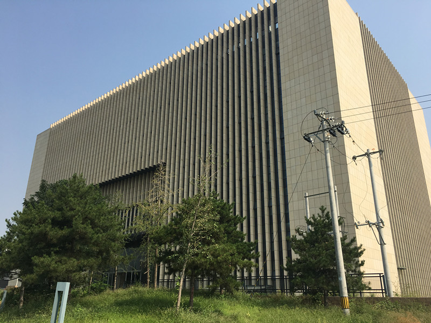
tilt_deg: +20.7
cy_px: 162
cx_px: 216
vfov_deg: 48.2
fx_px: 361
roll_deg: +0.5
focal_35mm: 29
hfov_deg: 61.7
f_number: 2.2
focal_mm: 4.15
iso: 25
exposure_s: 1/1637
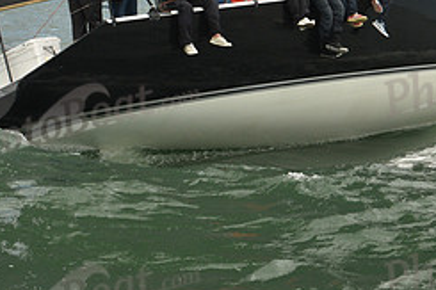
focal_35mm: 166
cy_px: 3
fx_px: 2009
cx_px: 294
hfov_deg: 12.4
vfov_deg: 8.2
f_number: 10
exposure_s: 1/800
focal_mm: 70
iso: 320
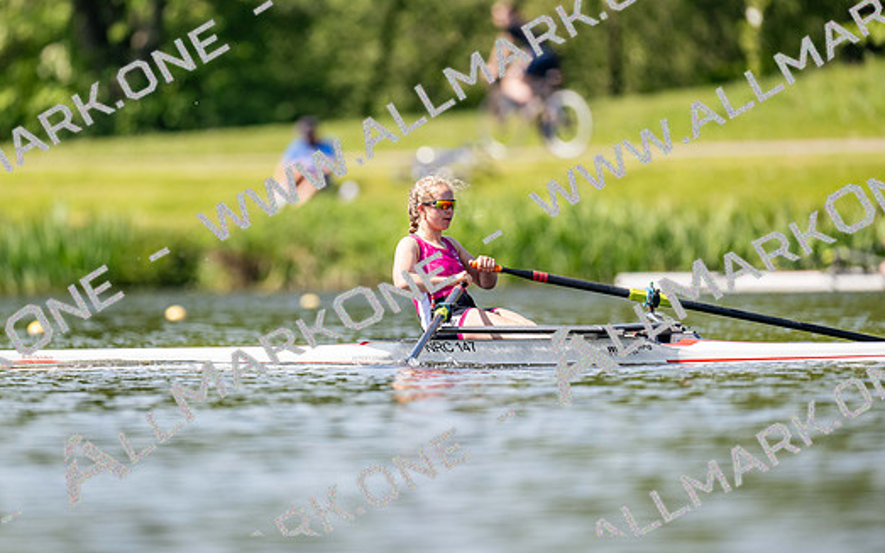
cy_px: 246
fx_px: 16355
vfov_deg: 1.9
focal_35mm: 678
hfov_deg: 3.1
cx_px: 406
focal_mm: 600
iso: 400
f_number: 4
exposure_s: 1/2500
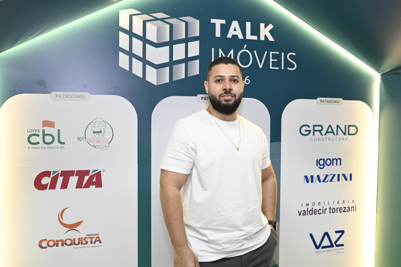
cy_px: 134
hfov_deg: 54.4
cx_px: 200
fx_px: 390
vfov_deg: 37.8
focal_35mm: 35
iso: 2500
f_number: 4.5
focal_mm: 35
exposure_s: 1/125
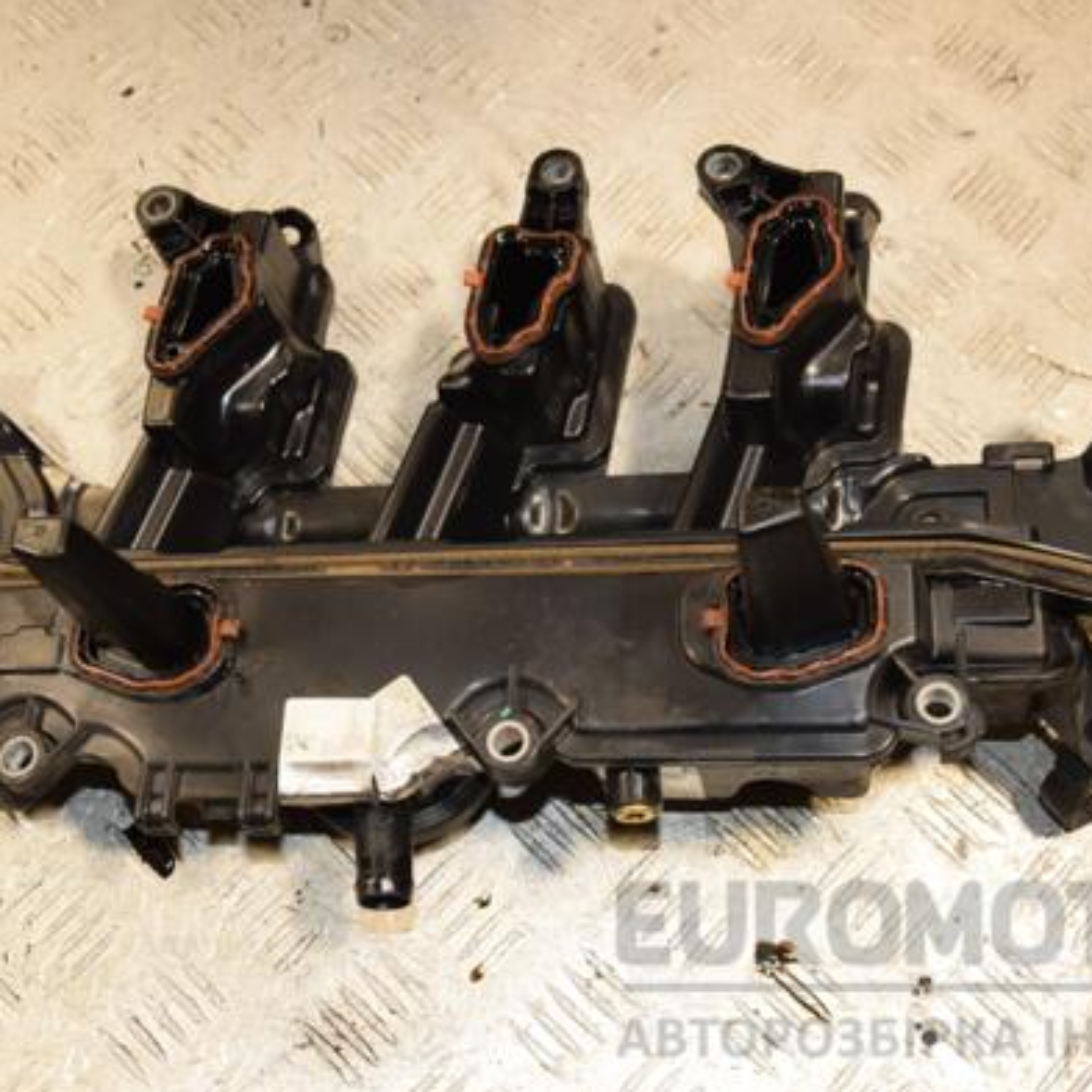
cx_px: 564
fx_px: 1736
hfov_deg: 34.9
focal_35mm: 49
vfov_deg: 34.9
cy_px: 553
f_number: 6.3
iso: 800
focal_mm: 25
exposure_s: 1/200
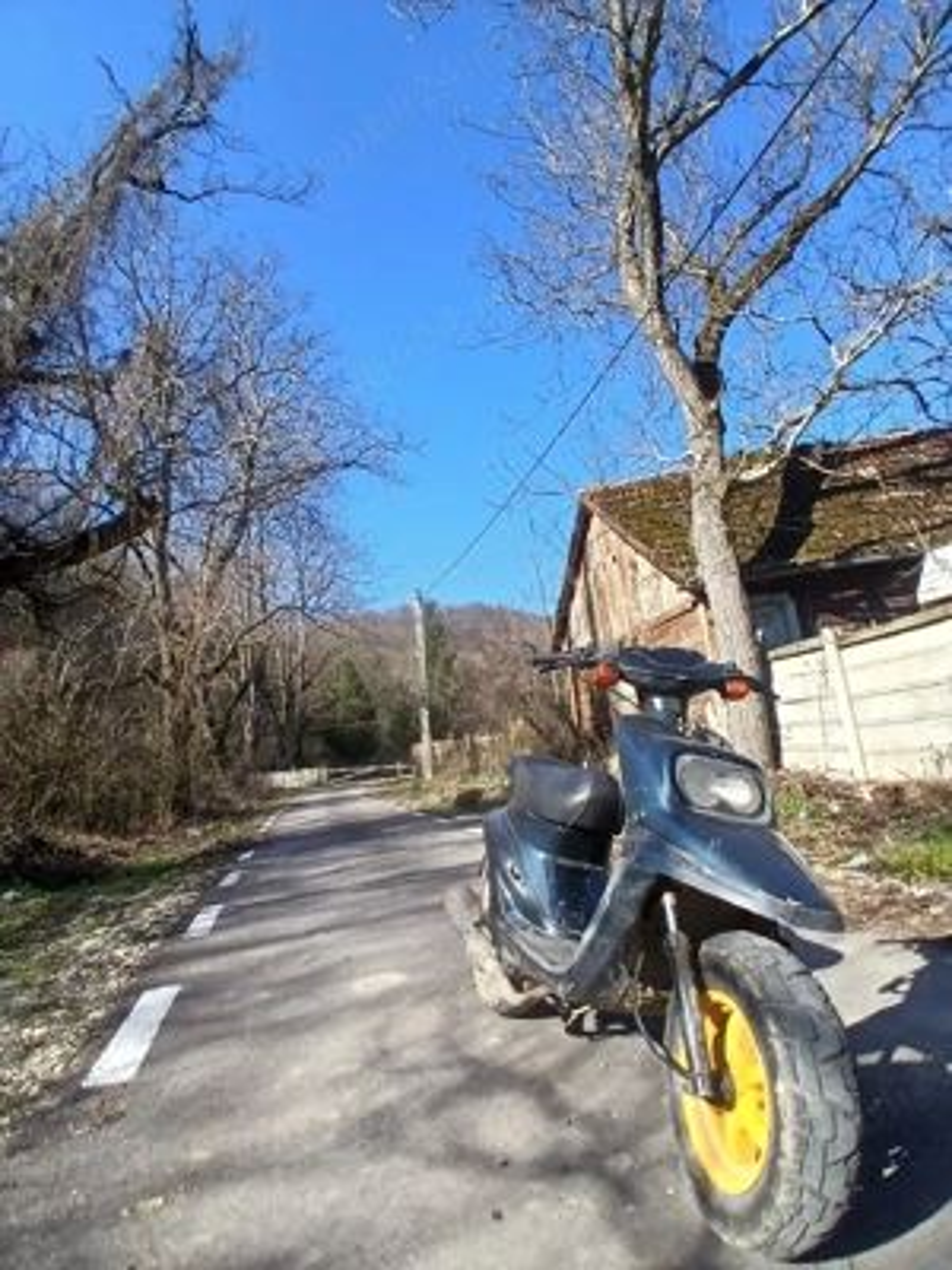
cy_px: 635
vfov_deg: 91.0
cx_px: 476
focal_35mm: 17
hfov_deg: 74.7
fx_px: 623
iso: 50
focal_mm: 1.4
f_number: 2.2
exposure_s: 1/667
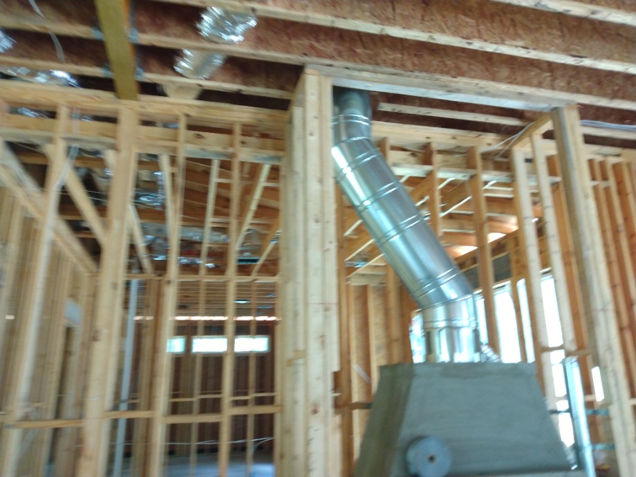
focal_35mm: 20
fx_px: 367
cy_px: 238
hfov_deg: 81.7
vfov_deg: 66.0
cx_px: 318
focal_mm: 3.54
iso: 356
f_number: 2
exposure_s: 1/30
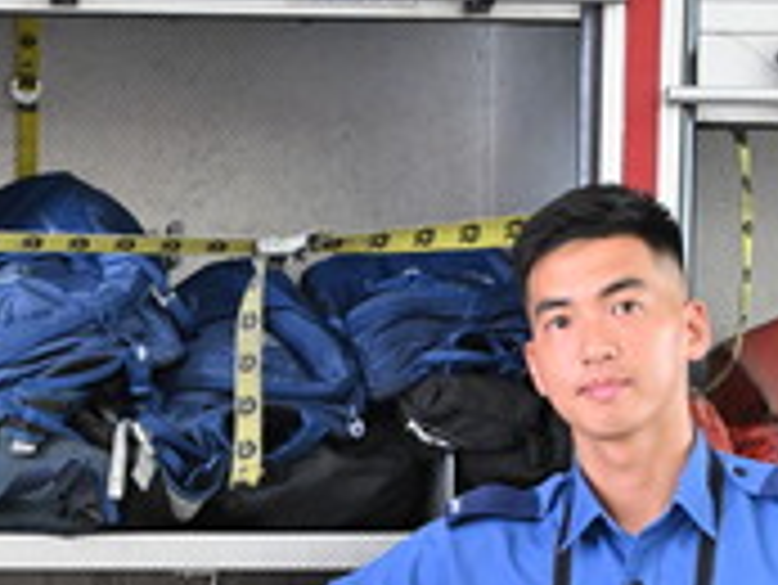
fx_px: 2924
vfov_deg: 11.1
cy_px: 765
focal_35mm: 130
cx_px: -22
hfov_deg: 14.9
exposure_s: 1/250
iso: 3200
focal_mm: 39
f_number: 4.5
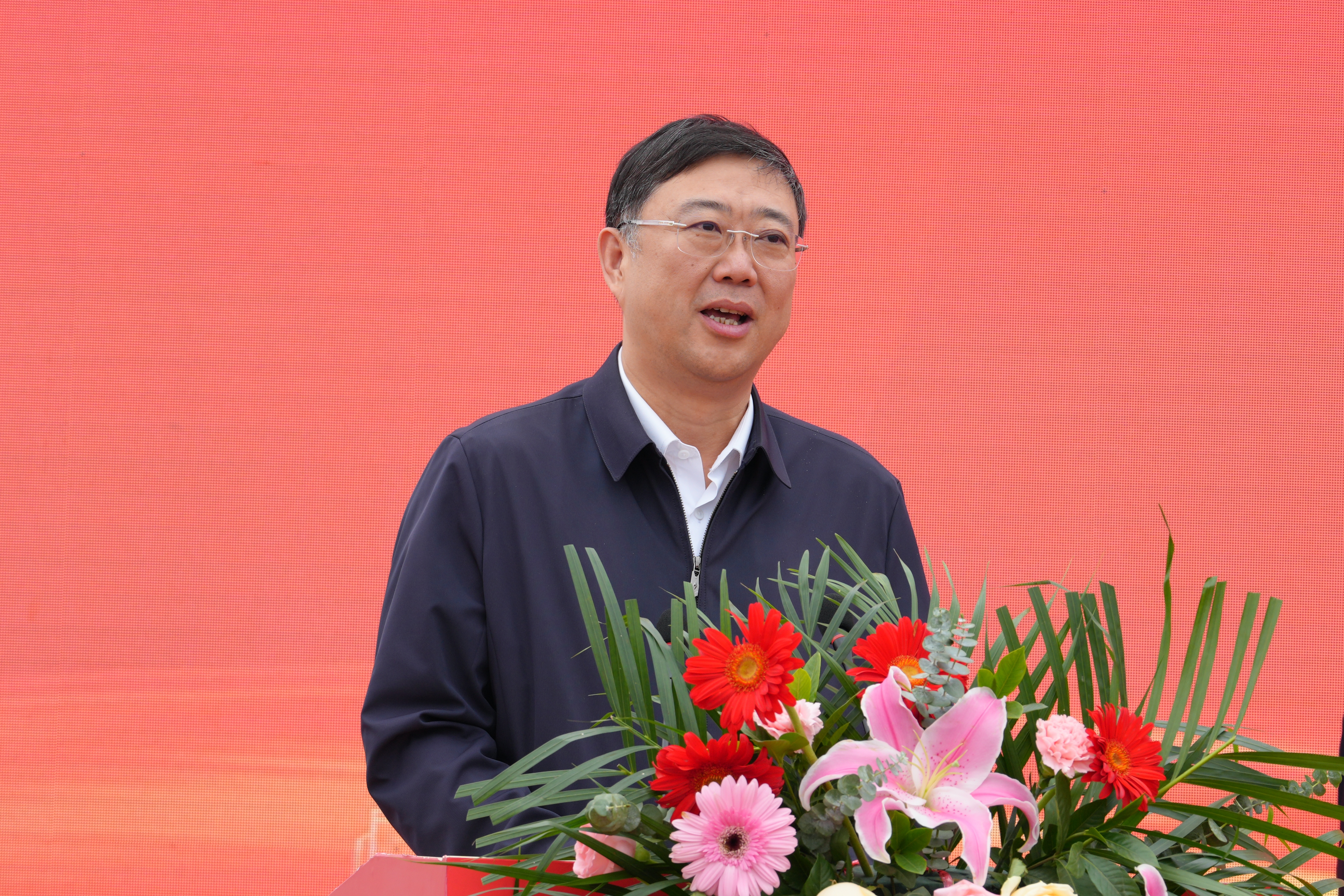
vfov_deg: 13.0
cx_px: 672
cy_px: 448
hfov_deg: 19.5
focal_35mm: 105
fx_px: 3920
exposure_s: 1/250
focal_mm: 70
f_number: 5
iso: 125
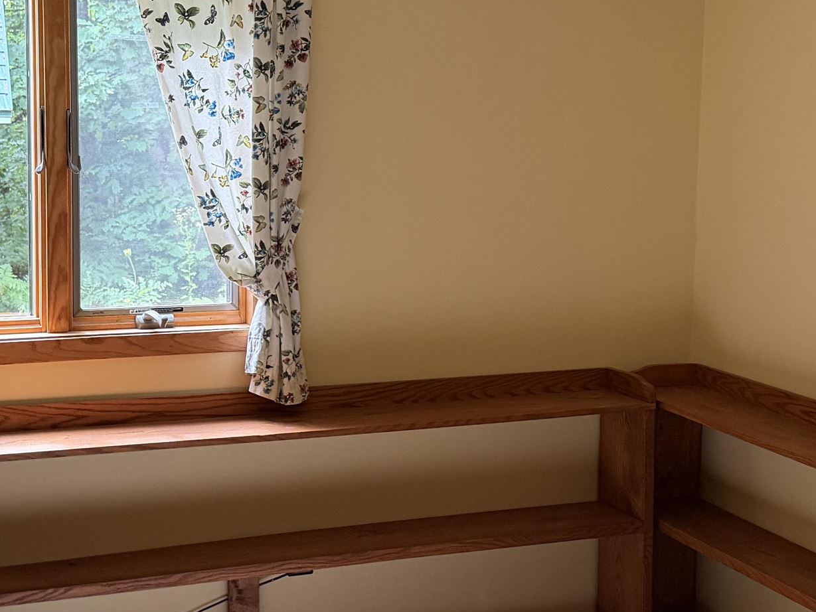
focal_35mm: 60
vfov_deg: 24.4
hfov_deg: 32.1
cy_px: 238
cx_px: 361
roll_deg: +0.2
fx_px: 1415
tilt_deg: -4.9
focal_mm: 6.76
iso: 400
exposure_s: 1/60
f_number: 1.78
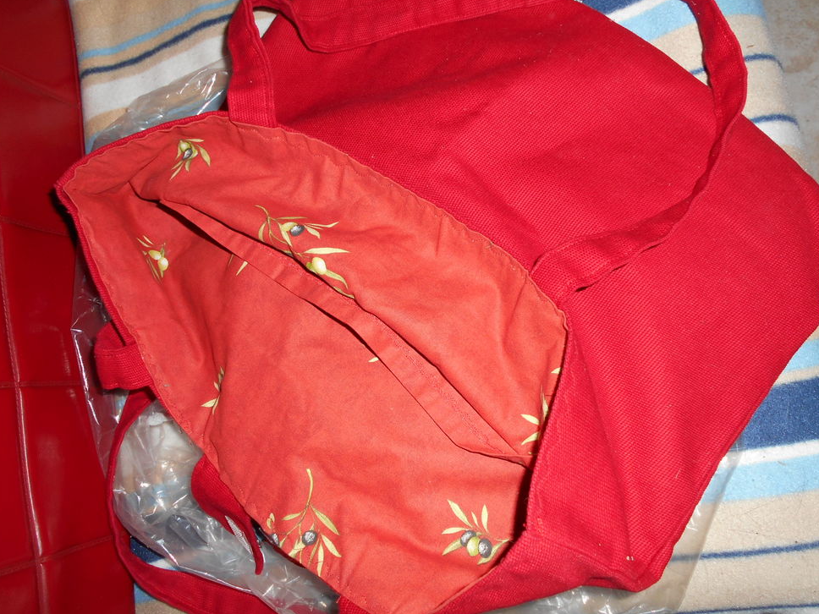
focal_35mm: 31
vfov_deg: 45.4
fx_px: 733
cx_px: 411
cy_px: 311
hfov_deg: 58.4
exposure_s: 1/25
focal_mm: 5.1
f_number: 3.4
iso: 80
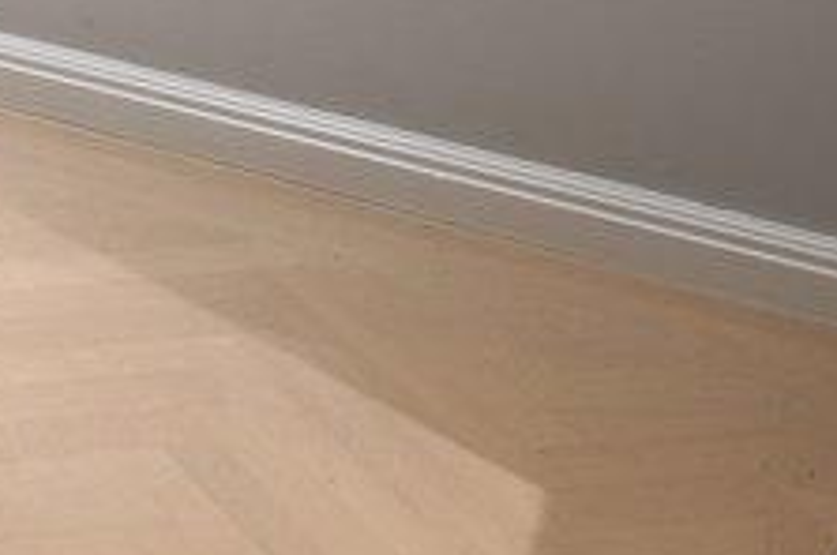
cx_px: -837
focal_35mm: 97
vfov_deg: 11.4
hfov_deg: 16.2
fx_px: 2252
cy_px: -810
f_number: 9
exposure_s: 1/2
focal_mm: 18
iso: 200
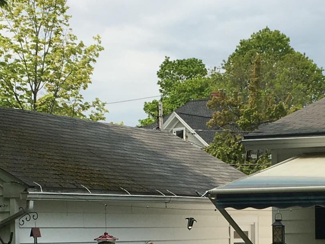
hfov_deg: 18.1
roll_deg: +0.1
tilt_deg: -3.3
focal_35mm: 108
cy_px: 270
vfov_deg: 13.4
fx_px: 1014
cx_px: 242
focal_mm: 4.15
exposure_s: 1/1538
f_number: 2.2
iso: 25
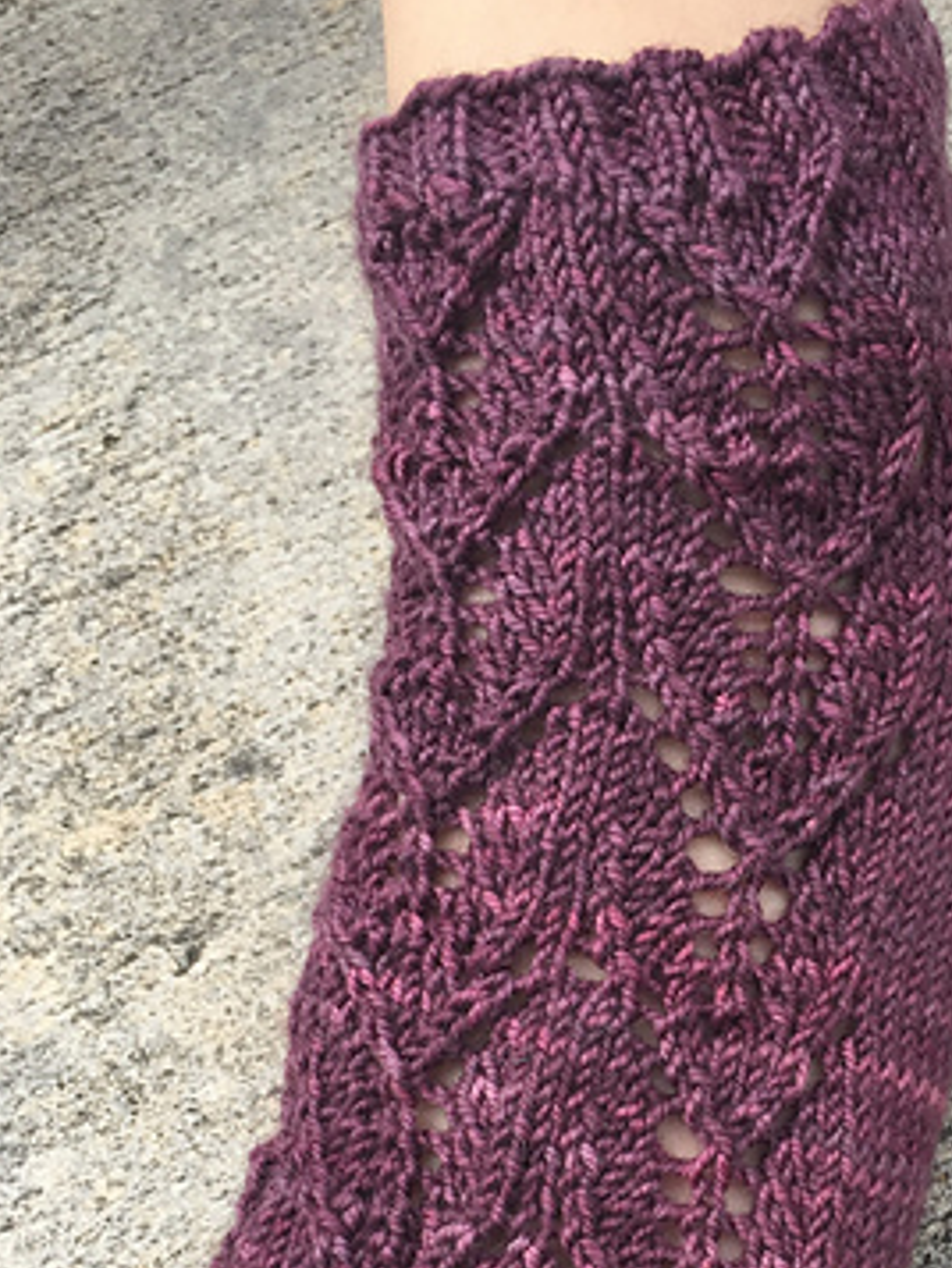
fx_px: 1906
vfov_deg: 35.3
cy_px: 1066
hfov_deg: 27.6
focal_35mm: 52
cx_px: 742
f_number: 2.2
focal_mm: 4.15
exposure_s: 1/706
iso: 32
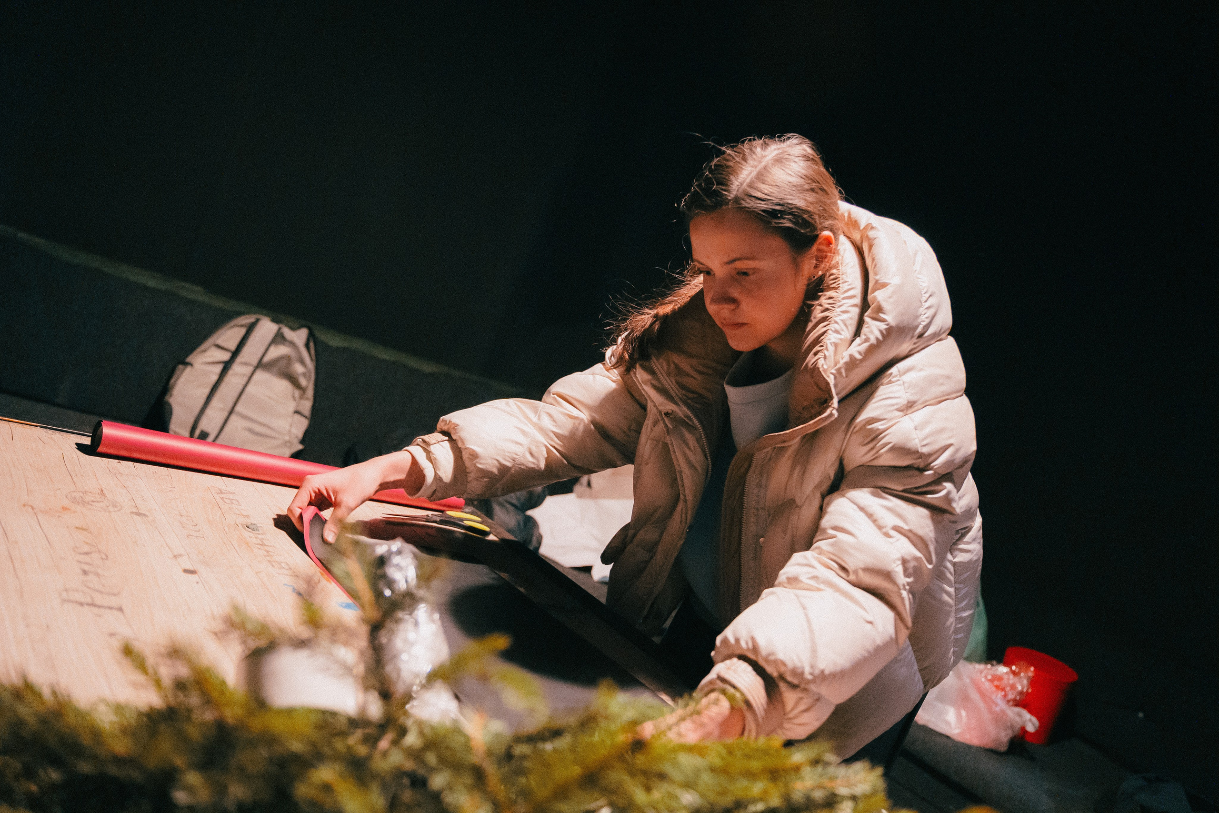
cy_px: 406
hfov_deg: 65.5
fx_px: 948
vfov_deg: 46.4
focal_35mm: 28
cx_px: 610
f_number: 2.8
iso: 4000
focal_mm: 28
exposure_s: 1/50
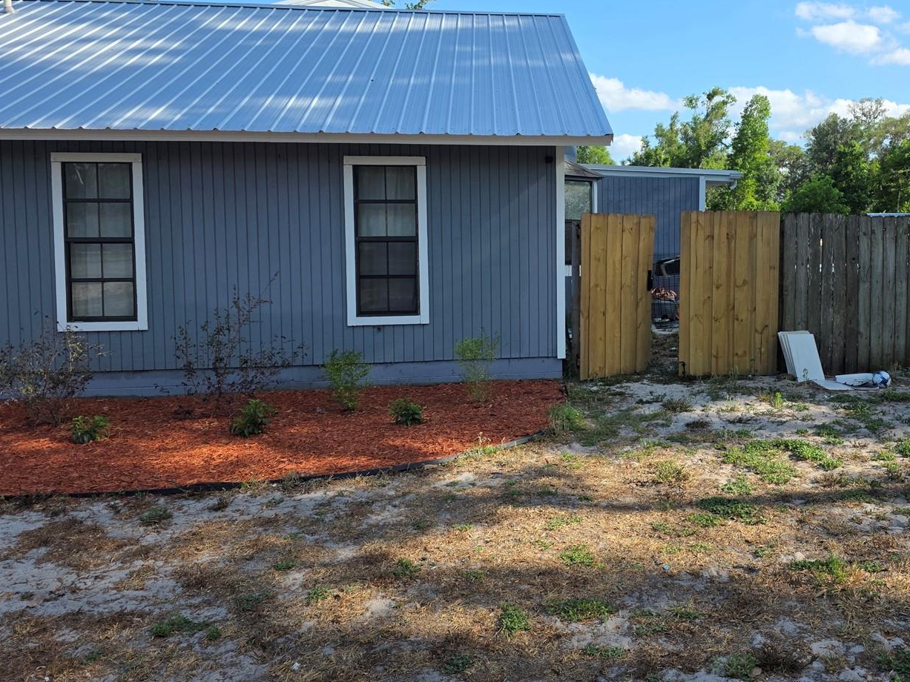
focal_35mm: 30
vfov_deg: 46.7
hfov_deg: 59.1
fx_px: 789
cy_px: 301
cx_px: 579
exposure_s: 1/3177
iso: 80
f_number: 1.7
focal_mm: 6.3
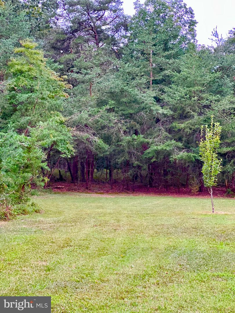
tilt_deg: +0.4
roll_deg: -0.7
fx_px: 697
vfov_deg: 25.3
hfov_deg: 19.1
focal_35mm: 77
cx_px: 118
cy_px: 156
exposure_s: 1/121
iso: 250
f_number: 2.8
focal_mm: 9
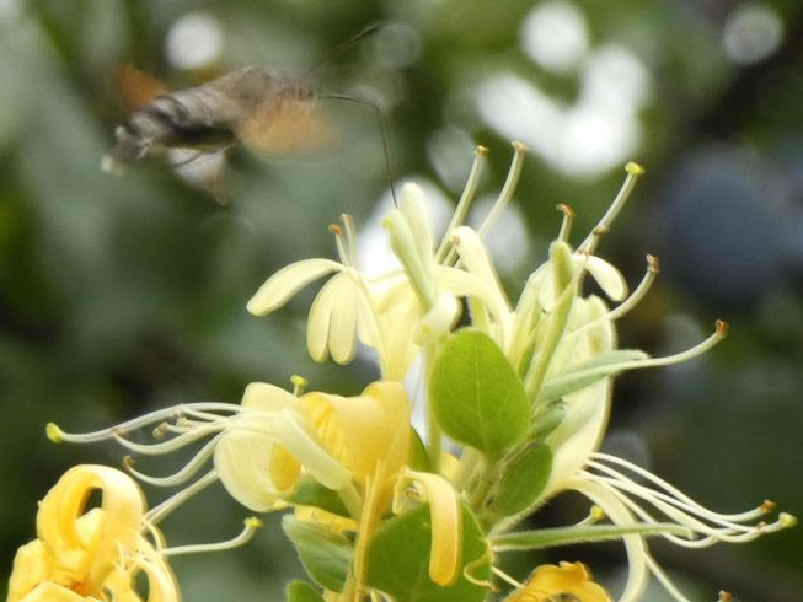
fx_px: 10278
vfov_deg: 3.4
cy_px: 275
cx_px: 373
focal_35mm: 443
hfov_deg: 4.5
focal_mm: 60.8
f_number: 5.6
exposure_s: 1/80
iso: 250
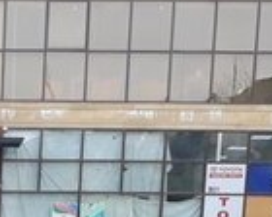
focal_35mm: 124
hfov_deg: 14.6
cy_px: 466
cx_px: -119
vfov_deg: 11.0
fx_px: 998
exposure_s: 1/472
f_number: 1.7
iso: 40
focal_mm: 3.71
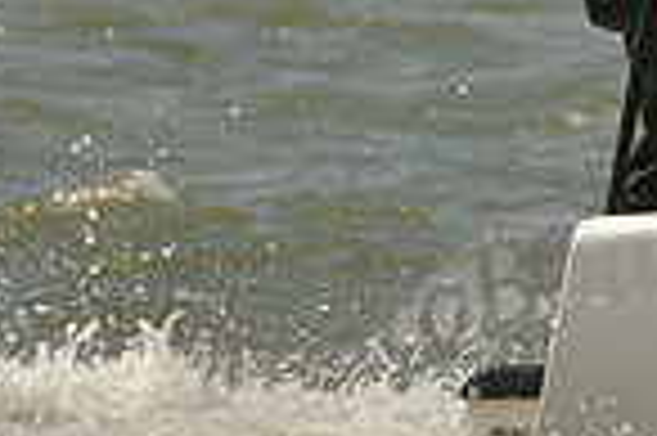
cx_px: 1058
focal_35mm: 1195
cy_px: -2
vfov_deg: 1.1
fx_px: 21784
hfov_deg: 1.7
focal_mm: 300
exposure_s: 1/1600
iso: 280
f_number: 9
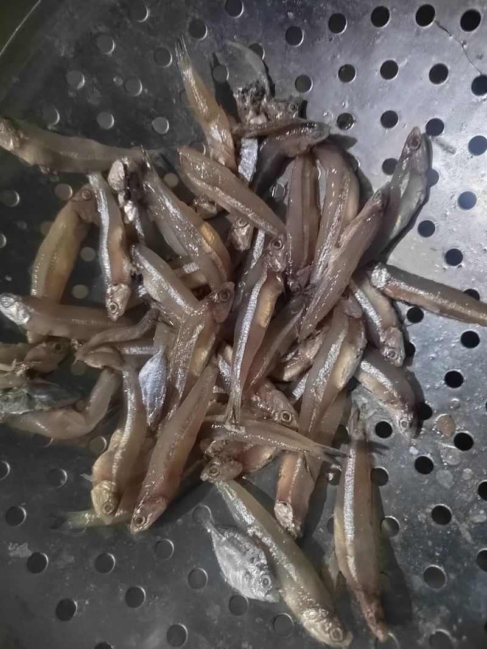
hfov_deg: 58.9
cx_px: 244
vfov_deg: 73.9
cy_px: 324
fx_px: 432
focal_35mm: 23
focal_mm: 5.52
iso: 5640
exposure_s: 1/16.7
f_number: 1.9
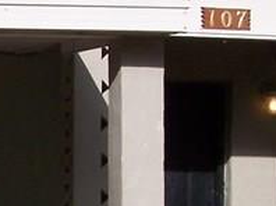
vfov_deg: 7.5
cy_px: 220
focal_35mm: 197
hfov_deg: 9.8
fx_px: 1569
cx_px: -130
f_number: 4.8
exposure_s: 1/1000
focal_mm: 8
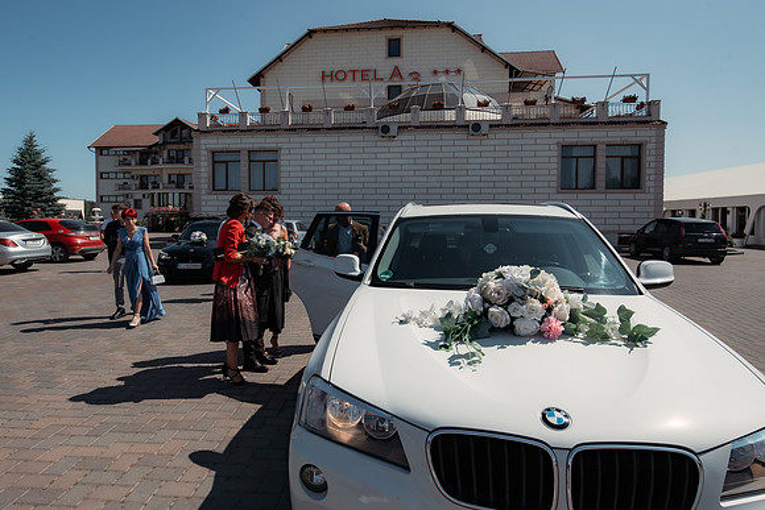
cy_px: 236
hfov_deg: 80.0
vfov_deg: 58.7
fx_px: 454
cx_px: 345
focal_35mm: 21
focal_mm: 19
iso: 100
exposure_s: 1/800
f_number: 10
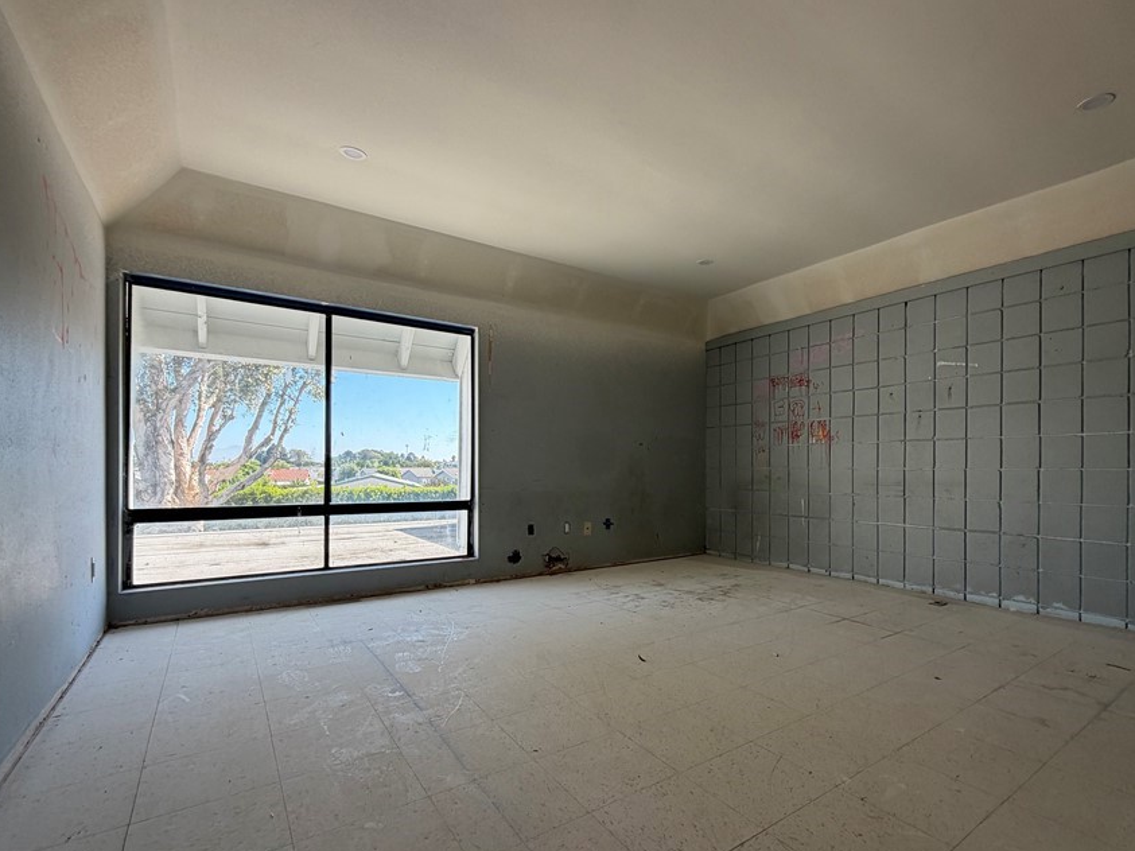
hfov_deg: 90.7
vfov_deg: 74.5
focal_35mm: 17
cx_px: 631
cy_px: 471
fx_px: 557
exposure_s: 1/162
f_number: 2.2
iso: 50
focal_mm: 2.22
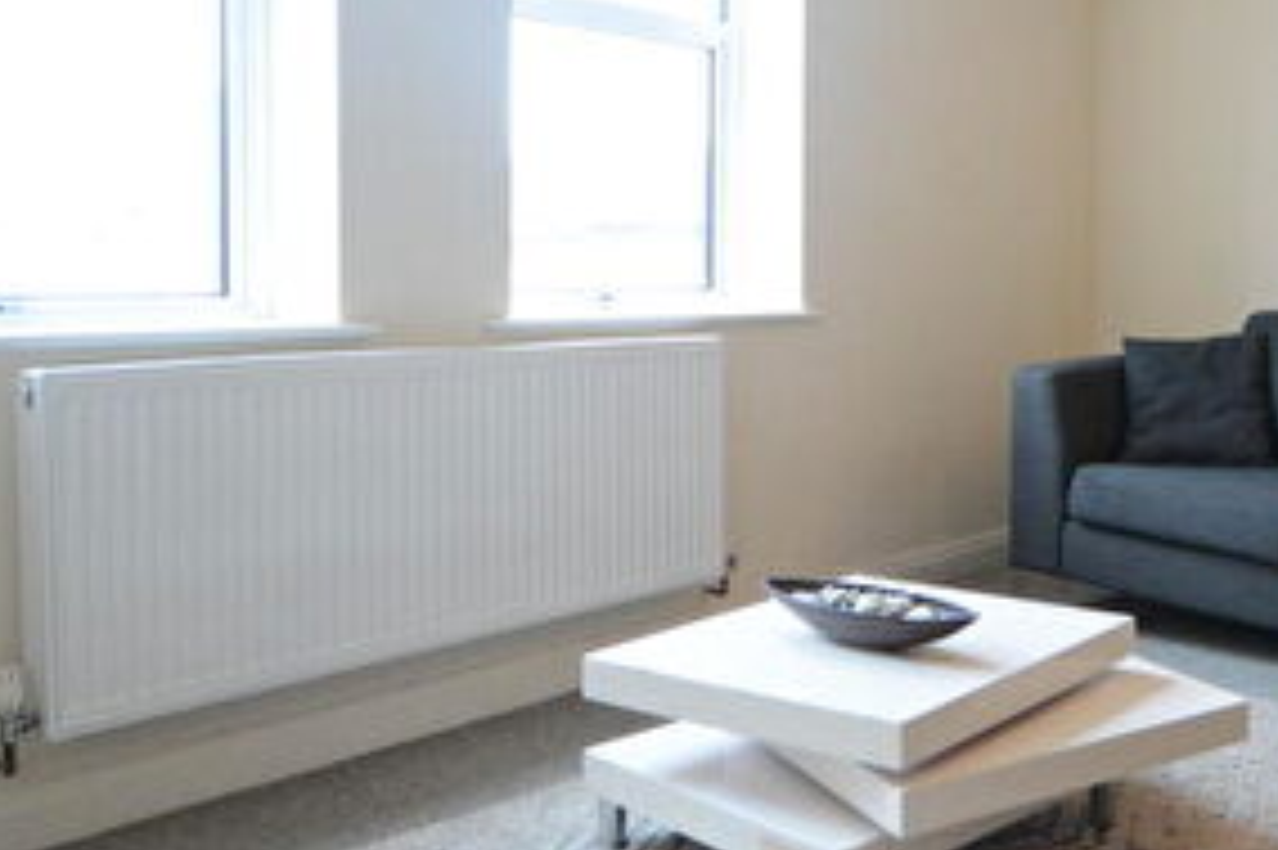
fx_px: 1313
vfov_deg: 35.6
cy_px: 286
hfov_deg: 46.1
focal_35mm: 37
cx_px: 1188
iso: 1600
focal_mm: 10
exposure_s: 1/100
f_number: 5
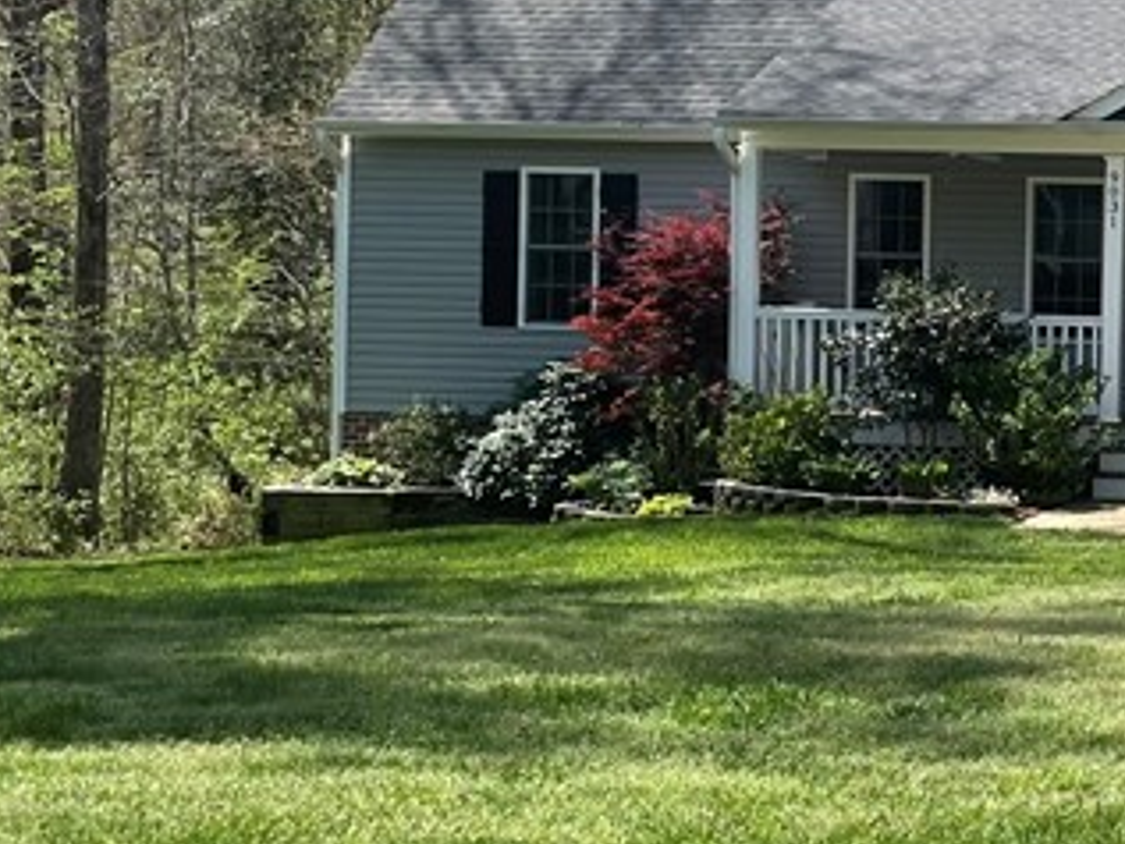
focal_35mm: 84
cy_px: 291
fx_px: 2731
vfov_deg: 17.5
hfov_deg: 21.9
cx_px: 1267
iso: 32
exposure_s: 1/1949
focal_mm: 4.2
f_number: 1.6
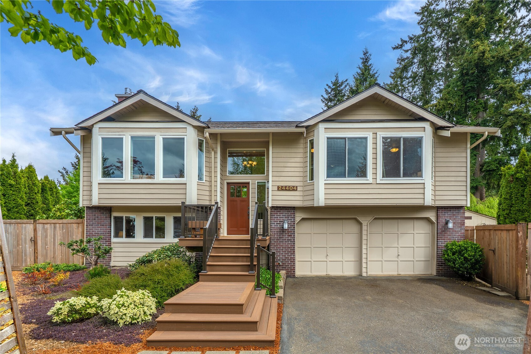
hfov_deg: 96.7
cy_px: 177
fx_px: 236
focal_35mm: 16
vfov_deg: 73.8
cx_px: 266
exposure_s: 1/125
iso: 80
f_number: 7.1
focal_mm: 16
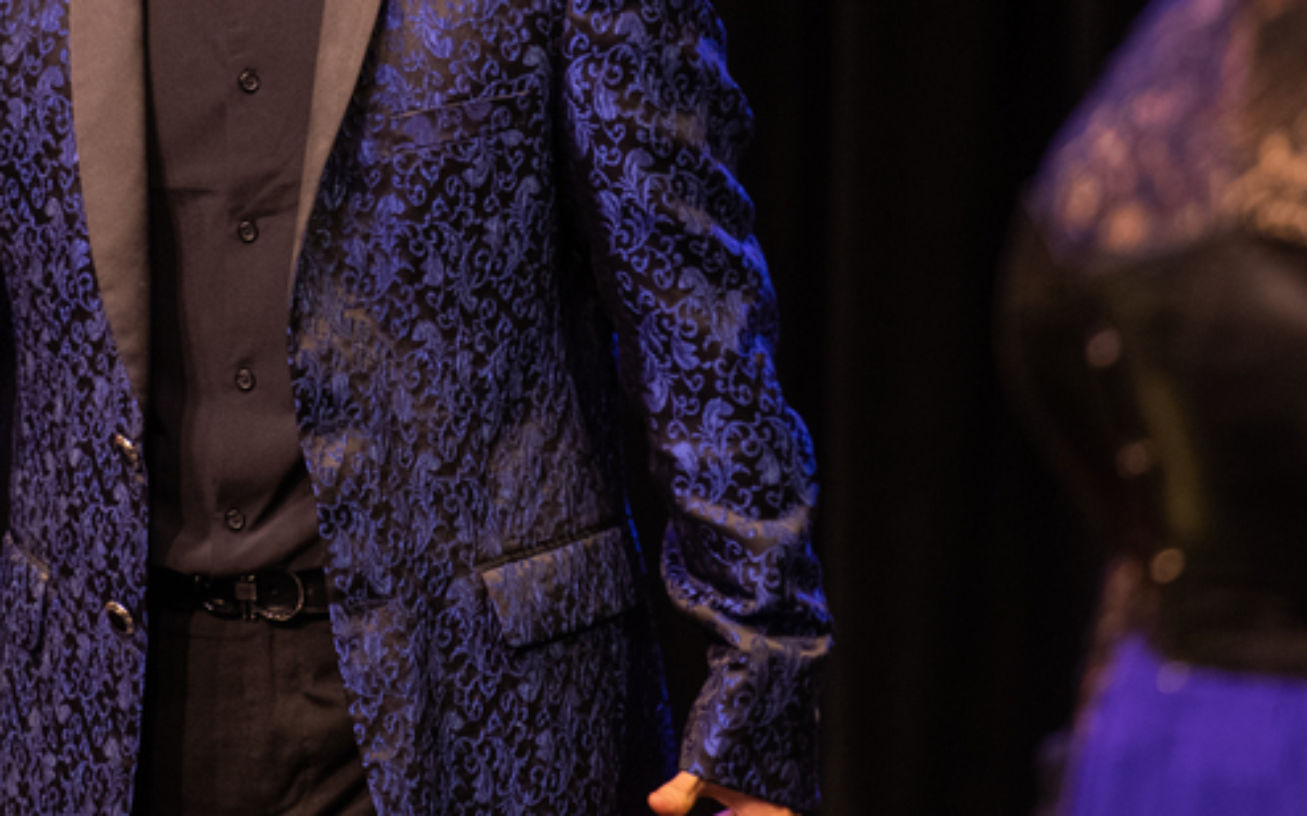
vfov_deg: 2.8
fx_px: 16914
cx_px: 225
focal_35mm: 475
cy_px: -63
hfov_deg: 4.4
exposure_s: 1/200
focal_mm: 200
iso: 800
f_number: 2.8
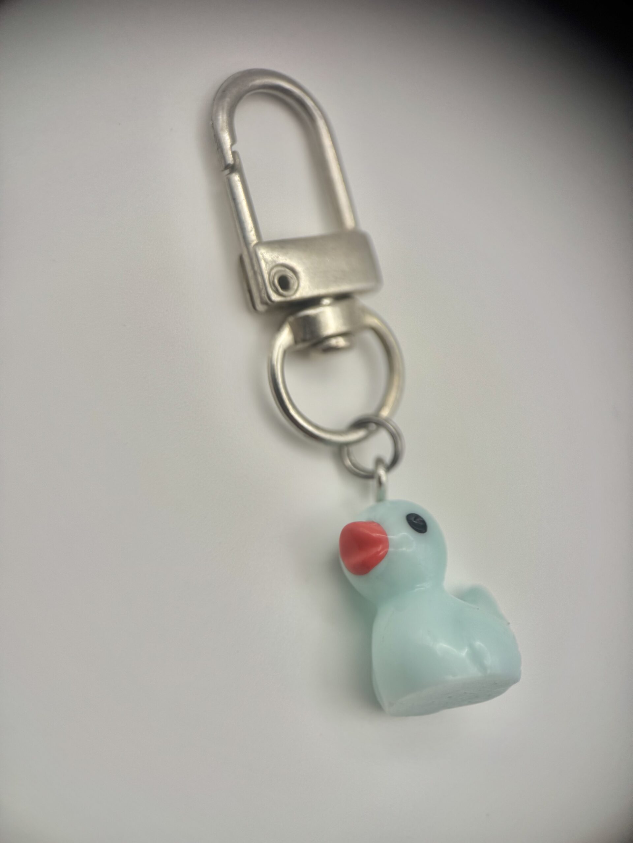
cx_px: 316
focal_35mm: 24
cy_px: 422
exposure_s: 1/693
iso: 80
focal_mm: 6.76
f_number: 1.78
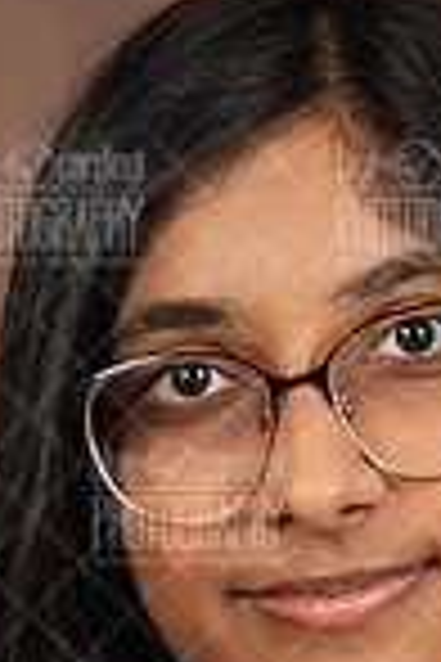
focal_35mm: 215
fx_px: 3950
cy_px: 802
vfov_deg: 9.4
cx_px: 320
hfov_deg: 6.4
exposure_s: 1/160
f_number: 3.2
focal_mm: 70
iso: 64
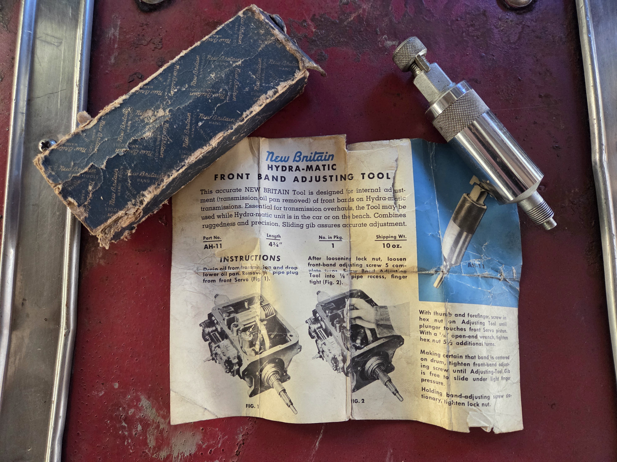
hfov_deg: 73.9
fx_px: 410
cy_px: 231
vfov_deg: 58.9
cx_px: 308
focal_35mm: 23
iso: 640
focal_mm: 5.4
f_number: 1.8
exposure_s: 1/120
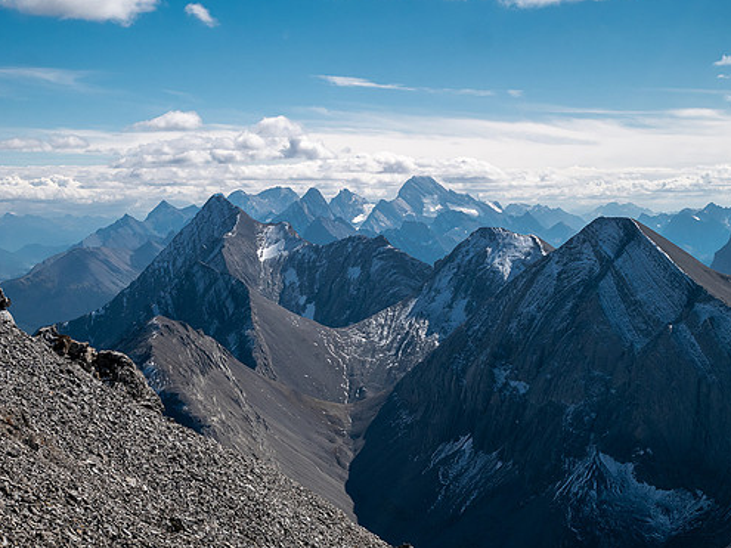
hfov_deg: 26.0
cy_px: 275
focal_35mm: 75
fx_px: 1583
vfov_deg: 19.6
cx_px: 363
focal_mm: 32
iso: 200
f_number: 8
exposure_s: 1/800
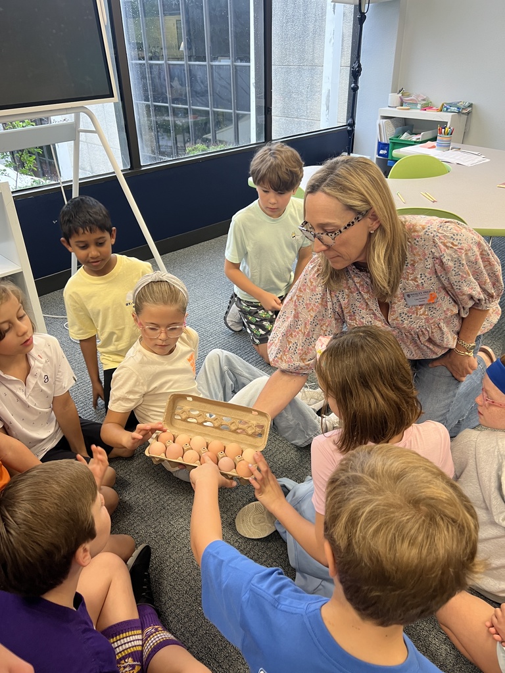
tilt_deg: -30.6
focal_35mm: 26
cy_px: 336
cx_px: 252
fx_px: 506
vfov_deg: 67.3
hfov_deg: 53.1
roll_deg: +3.1
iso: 80
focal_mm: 5.7
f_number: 1.5
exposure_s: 1/60
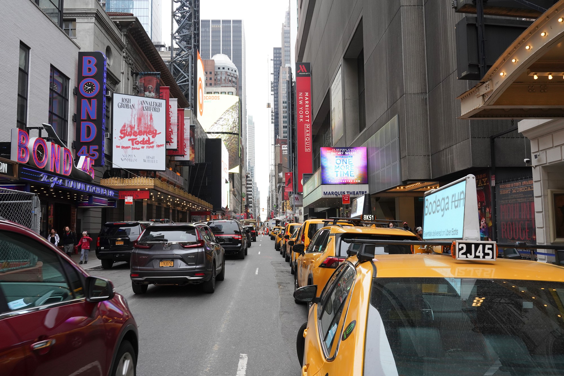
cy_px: 188
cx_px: 282
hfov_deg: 65.5
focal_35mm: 28
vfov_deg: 46.4
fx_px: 439
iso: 800
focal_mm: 28
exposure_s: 1/100
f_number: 11
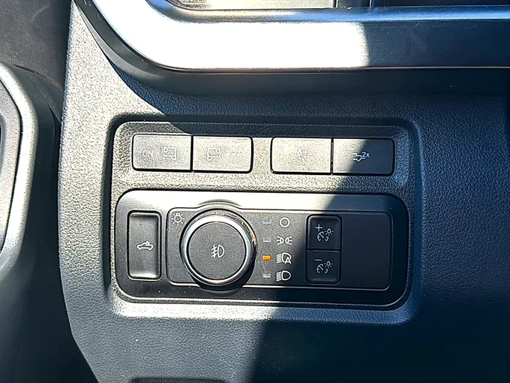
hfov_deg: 52.6
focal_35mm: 35
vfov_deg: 40.7
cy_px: 194
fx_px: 516
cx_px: 250
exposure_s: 1/178
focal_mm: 6.76
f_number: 1.78
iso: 64
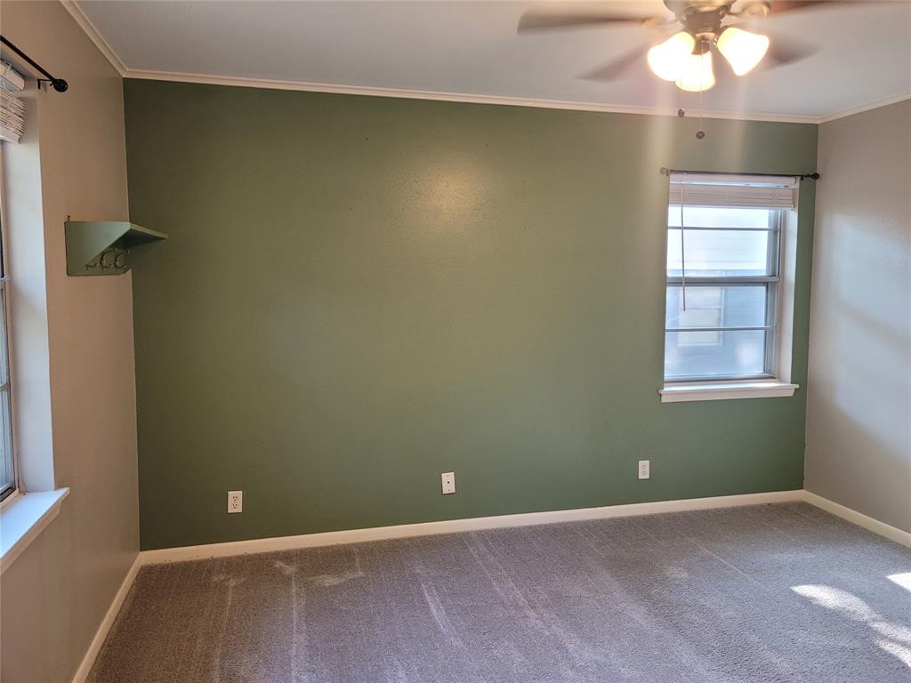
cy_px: 342
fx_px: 684
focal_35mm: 26
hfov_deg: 67.3
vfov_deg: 53.1
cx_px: 456
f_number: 1.8
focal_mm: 5.4
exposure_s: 1/60
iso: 250
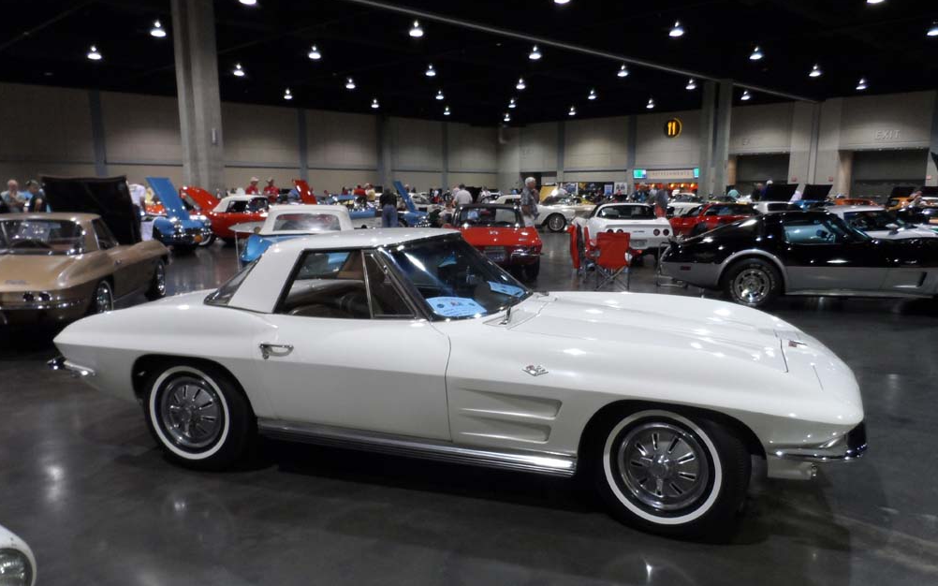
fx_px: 665
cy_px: 340
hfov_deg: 70.4
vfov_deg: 47.4
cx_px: 474
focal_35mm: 26
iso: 200
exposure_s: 1/30
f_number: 3.2
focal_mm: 4
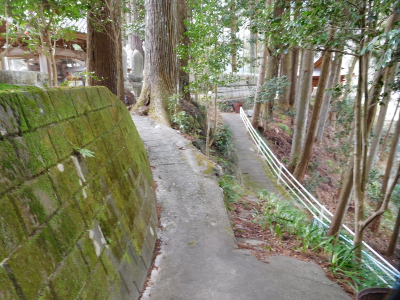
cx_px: 200
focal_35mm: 25
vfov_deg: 54.9
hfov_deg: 69.4
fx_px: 289
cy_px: 150
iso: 220
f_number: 3.4
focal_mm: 4.5
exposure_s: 1/30
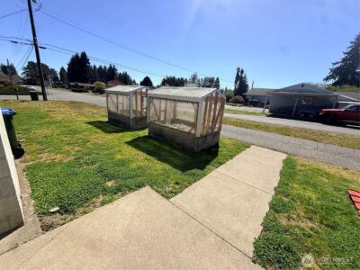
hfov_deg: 102.1
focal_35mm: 14
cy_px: 135
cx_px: 180
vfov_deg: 85.7
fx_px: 146
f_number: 2.2
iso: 50
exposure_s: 1/1795
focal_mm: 2.22
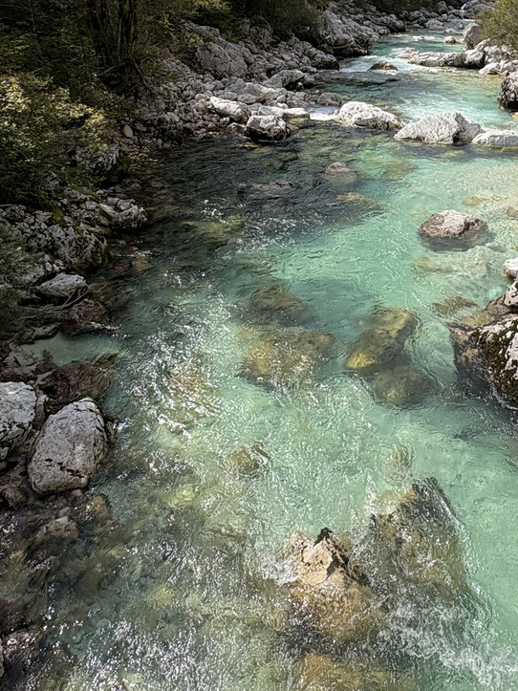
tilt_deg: -17.3
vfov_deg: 55.5
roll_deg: -0.5
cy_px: 170
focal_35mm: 31
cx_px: 384
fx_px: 619
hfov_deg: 44.0
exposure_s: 1/1880
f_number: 2.2
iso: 50
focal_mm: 2.22
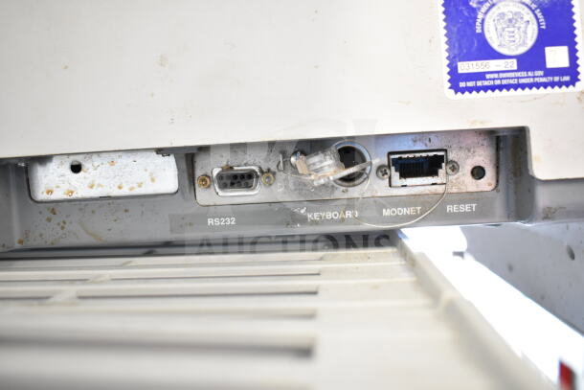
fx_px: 535
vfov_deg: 40.0
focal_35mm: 33
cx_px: 292
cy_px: 195
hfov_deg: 57.2
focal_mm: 22
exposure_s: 1/50
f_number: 3.8
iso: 1600
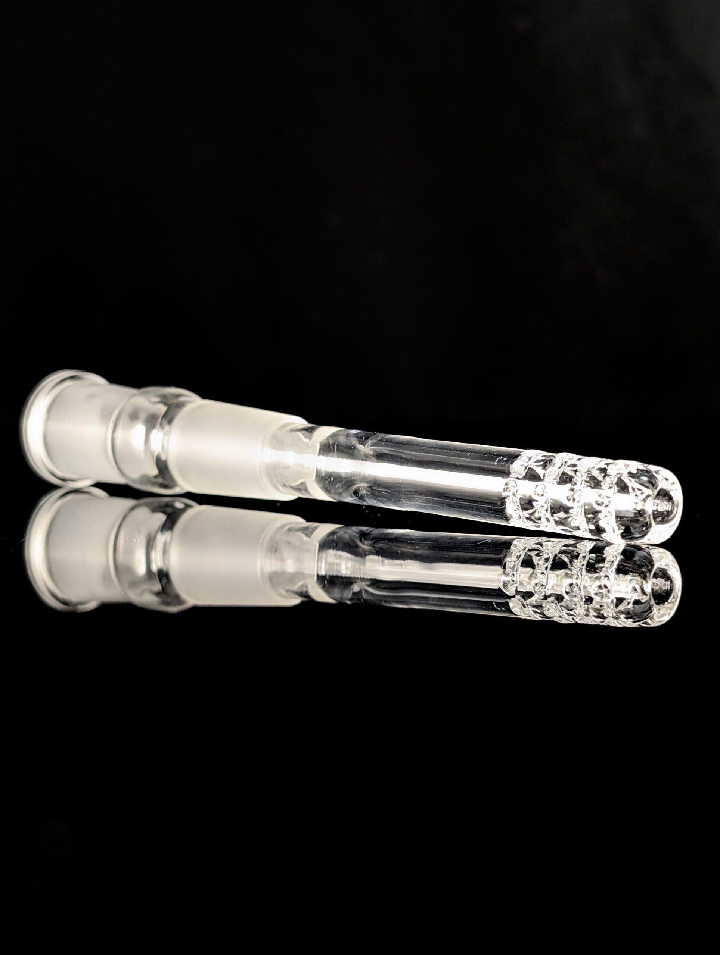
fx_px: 1355
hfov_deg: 29.8
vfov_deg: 38.9
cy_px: 478
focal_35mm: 49
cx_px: 360
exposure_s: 1/60
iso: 34
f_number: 1.68
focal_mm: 6.9
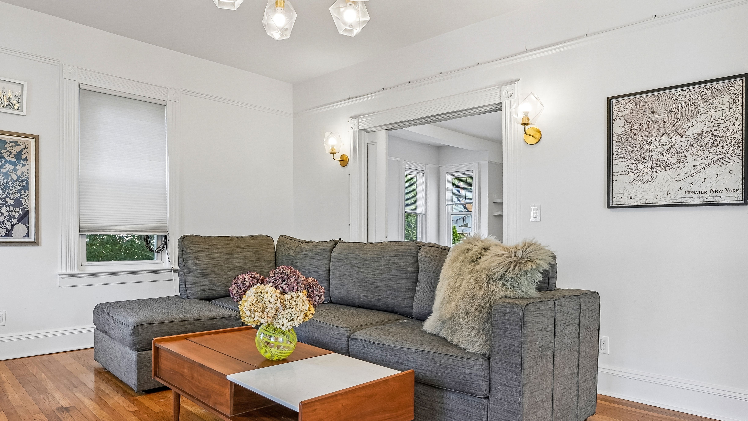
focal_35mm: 21
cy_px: 159
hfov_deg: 83.7
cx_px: 347
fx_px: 417
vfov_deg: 53.0
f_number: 8
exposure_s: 1/15
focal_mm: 14
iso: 250
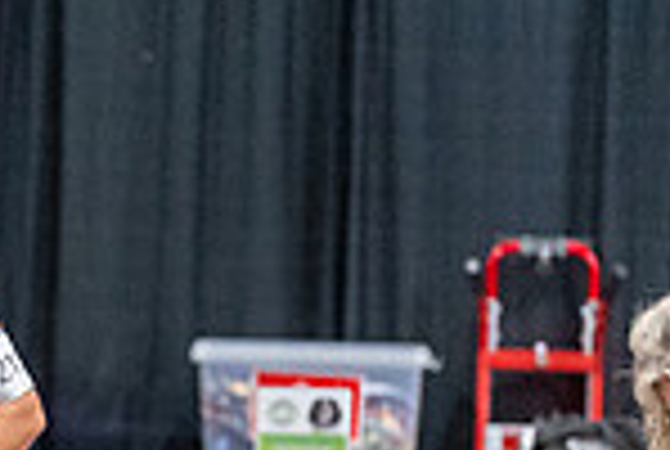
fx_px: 12532
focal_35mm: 672
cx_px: -94
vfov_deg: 2.1
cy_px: 506
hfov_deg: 3.1
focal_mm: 171
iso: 6400
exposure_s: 1/250
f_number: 2.8
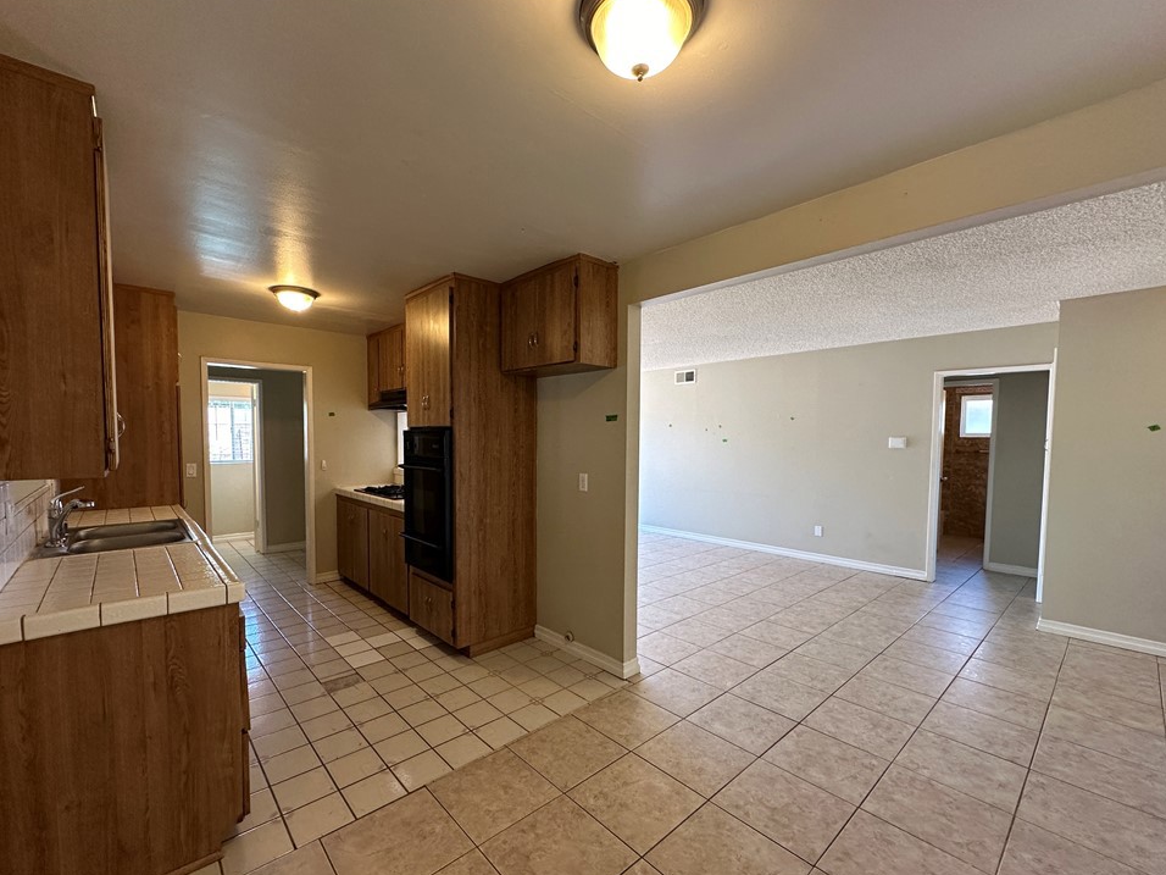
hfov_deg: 98.1
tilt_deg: -2.6
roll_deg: -1.0
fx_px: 505
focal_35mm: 15
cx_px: 566
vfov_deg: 81.7
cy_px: 460
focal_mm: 2.22
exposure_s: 1/120
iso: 200
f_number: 2.2
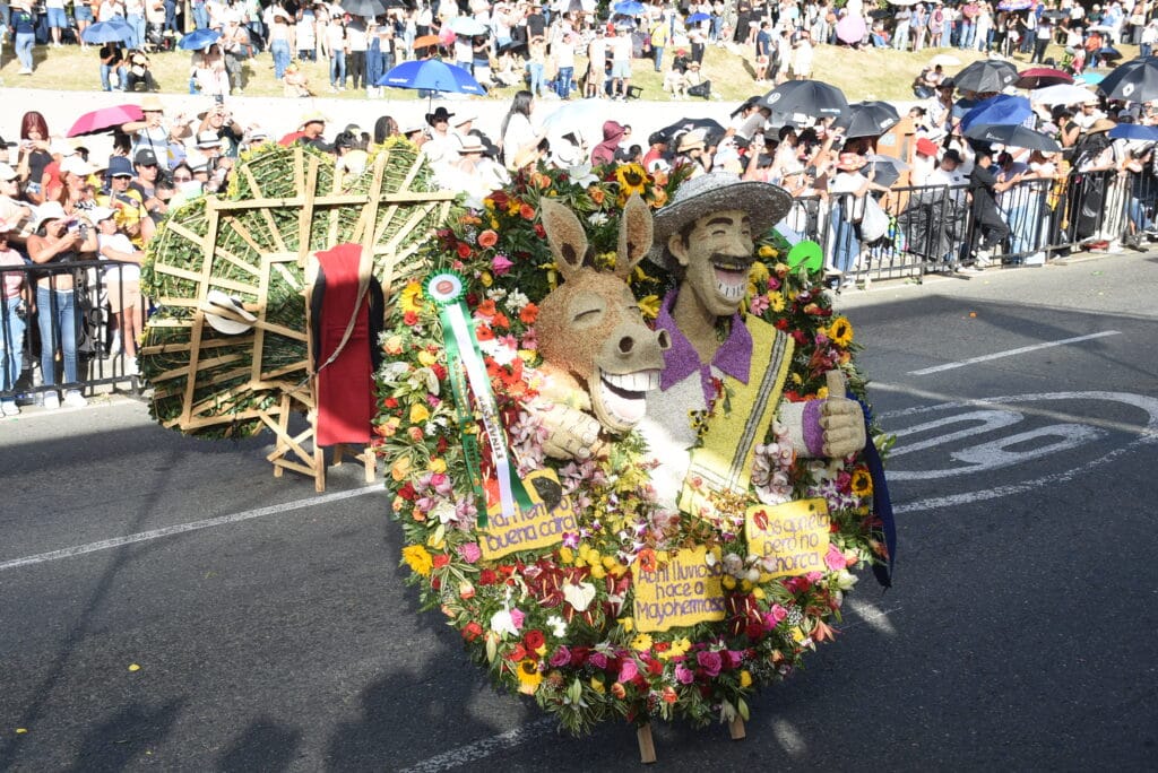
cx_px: 579
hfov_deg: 41.1
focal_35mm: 48
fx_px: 1545
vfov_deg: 28.1
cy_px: 386
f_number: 5
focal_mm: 32
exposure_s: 1/250
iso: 100
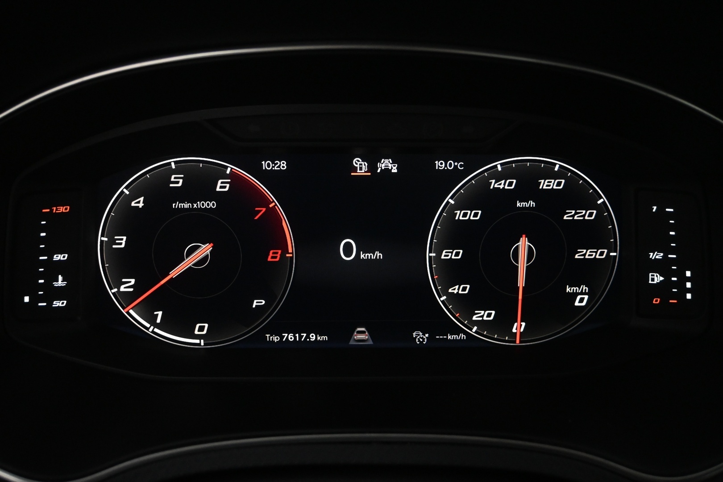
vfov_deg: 43.6
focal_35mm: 30
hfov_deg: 61.9
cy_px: 241
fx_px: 602
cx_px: 362
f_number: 3.8
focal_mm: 20
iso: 3200
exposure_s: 1/50
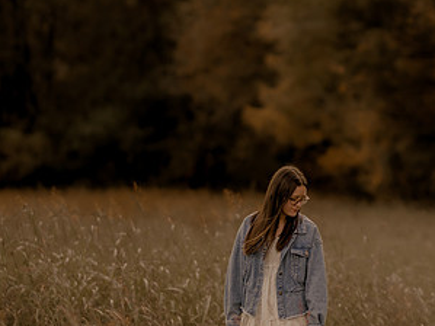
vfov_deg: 6.3
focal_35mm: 237
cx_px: 397
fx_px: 2977
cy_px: 205
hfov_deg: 8.3
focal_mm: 85
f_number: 1.4
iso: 200
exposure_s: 1/3200
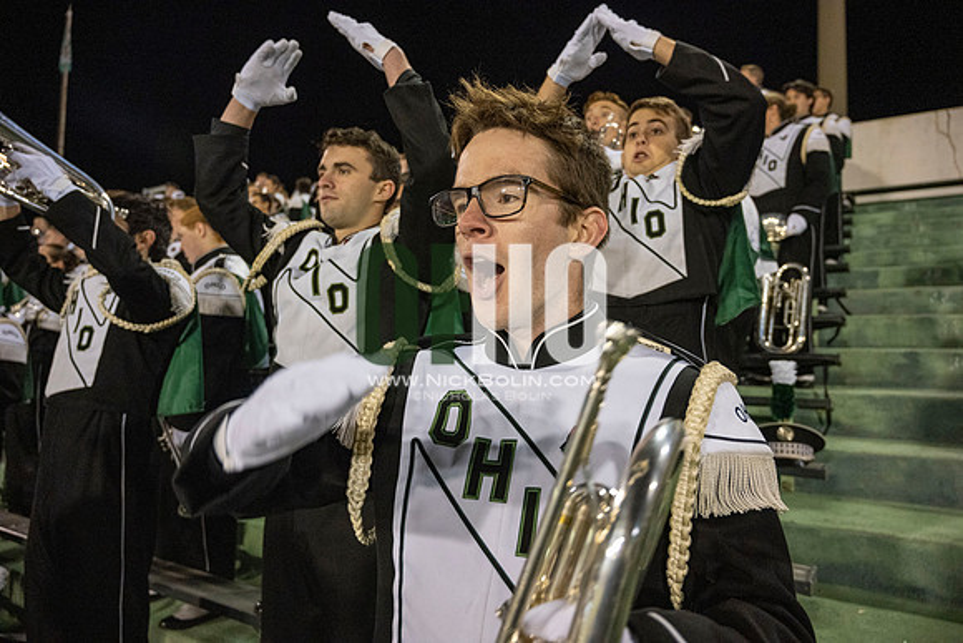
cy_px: 322
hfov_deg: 73.7
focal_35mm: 24
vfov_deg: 53.2
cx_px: 482
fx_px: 642
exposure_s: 1/500
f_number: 4
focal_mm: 24
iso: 3200
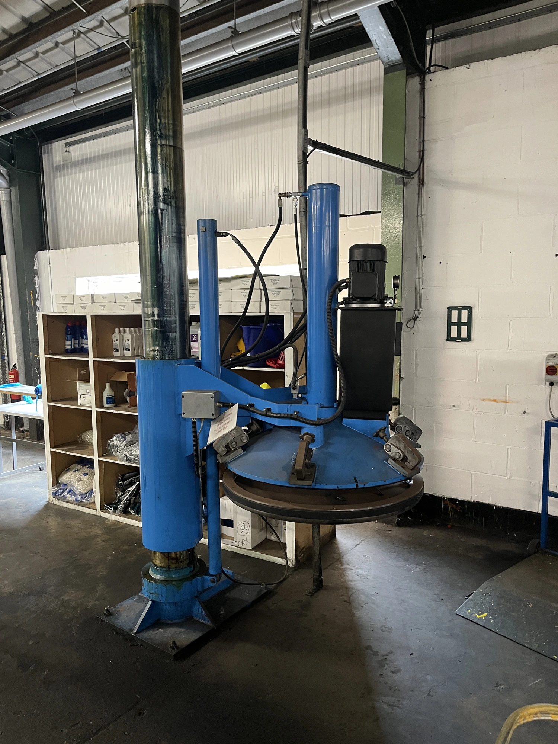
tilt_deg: -7.4
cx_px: 279
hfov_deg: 53.1
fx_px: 559
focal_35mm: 26
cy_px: 372
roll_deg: +2.8
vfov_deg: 67.3
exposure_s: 1/50
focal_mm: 5.1
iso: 320
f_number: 1.6
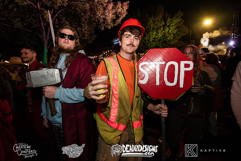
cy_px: 74
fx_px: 102
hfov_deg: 99.5
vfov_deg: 76.6
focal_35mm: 15
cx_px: 110
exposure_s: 1/60
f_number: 3.5
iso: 2000
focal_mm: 14
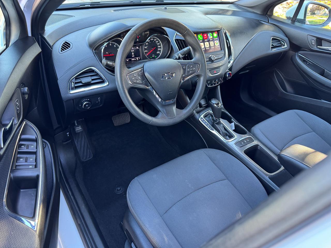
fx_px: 229
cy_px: 124
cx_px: 166
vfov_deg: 56.8
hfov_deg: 71.6
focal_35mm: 24
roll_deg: -4.3
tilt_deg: -36.4
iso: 250
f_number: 1.78
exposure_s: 1/60
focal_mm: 6.76
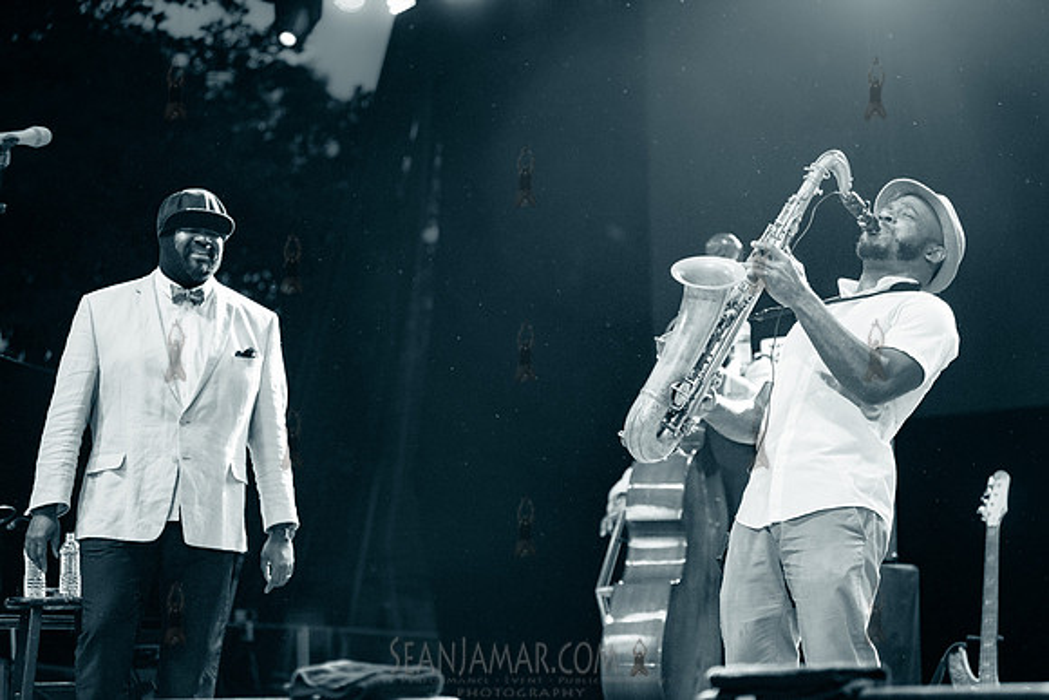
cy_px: 350
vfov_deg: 17.1
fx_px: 2332
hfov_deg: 25.4
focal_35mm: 80
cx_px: 524
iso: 6400
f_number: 3.2
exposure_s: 1/500
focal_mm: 80
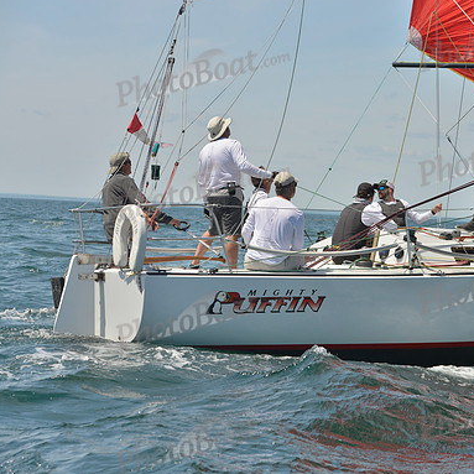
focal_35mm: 90
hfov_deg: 19.2
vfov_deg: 19.3
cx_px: 355
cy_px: 236
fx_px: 1394
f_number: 8
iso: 400
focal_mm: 70
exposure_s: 1/800
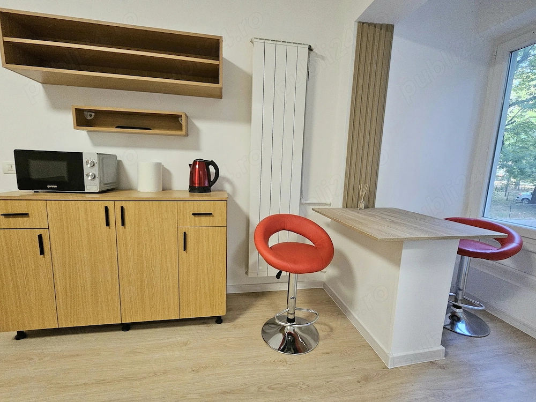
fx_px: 201
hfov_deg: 106.2
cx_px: 268
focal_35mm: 13
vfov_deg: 89.9
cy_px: 201
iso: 800
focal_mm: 2.2
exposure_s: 1/100
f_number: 2.2
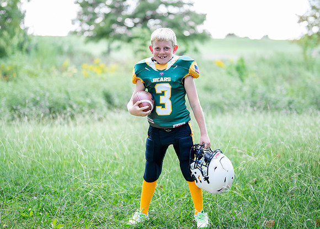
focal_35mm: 64
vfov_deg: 22.4
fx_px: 577
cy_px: 111
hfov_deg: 31.0
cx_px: 165
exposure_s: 1/1250
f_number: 1.2
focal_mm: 50
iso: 320
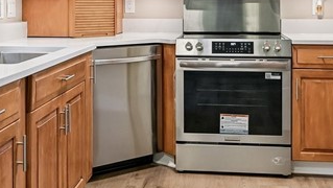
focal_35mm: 57
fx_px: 504
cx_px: 161
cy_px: 2
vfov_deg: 20.5
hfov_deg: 36.6
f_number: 6.3
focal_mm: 16
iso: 1000
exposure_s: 1/50
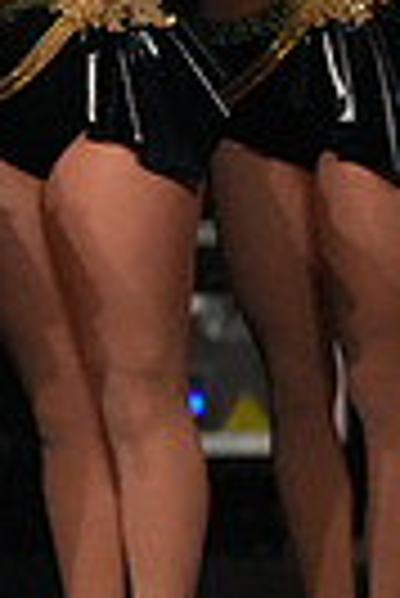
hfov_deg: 1.1
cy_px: -47
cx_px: -836
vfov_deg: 1.6
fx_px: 21675
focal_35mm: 1304
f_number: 3.5
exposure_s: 1/1250
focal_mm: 300
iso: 16000
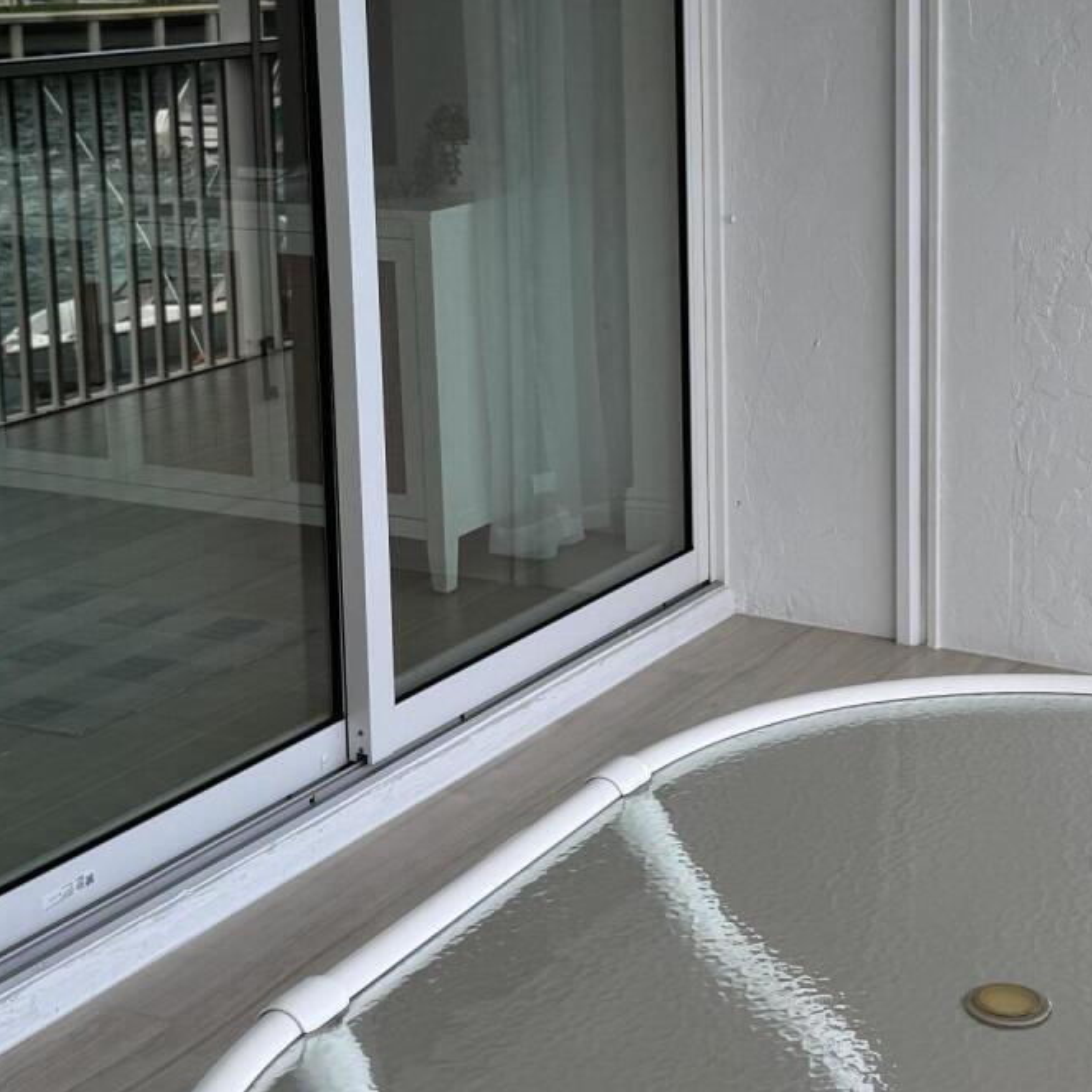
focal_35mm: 64
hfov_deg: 26.7
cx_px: 754
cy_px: 316
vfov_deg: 26.6
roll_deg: +0.9
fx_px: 2284
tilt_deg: -9.3
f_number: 1.78
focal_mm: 6.76
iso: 80
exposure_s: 1/723
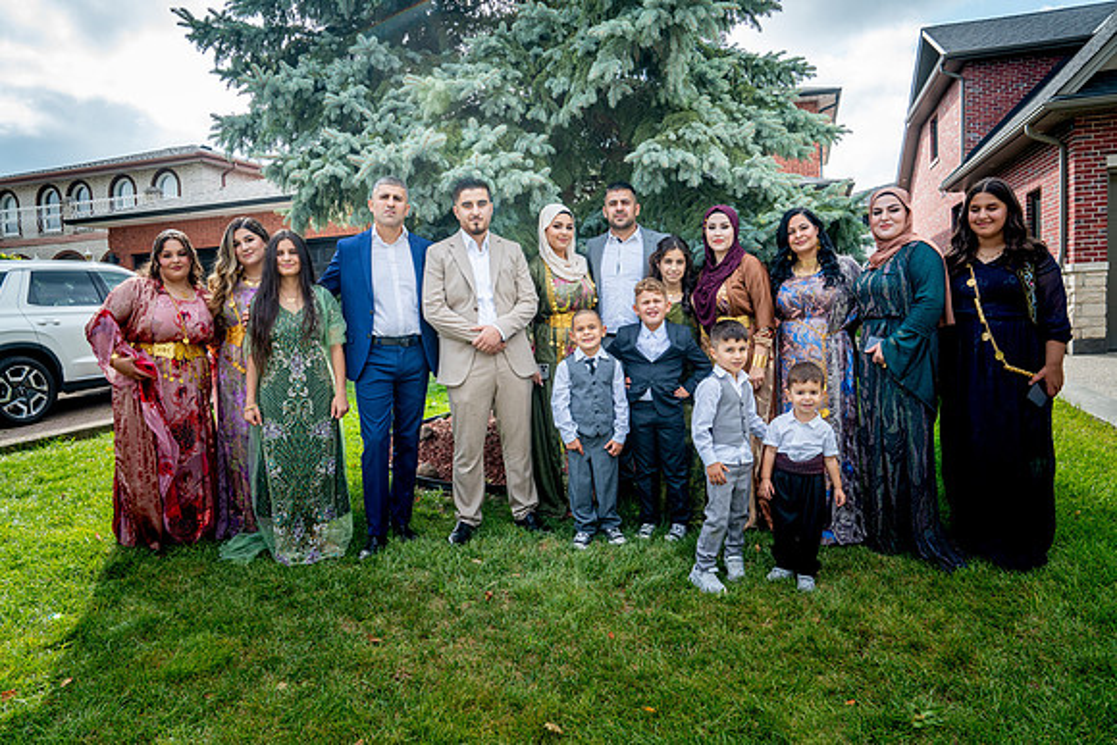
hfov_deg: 73.7
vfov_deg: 53.2
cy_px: 372
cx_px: 558
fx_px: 745
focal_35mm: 24
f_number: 7.1
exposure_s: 1/320
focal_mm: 24
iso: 320
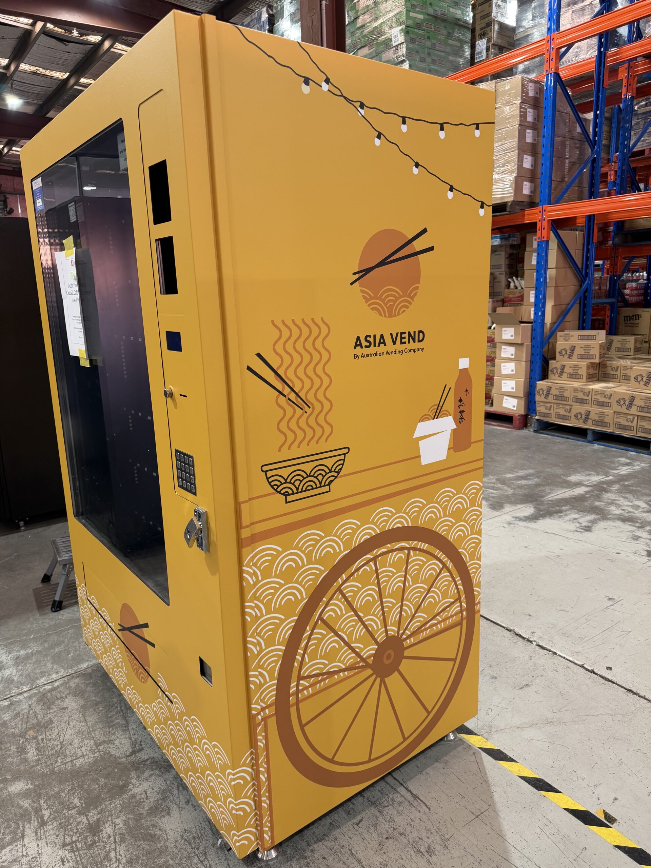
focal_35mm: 24
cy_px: 434
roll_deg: +1.7
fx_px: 602
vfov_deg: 71.6
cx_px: 326
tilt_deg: -12.3
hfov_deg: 56.8
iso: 125
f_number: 1.78
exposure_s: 1/50
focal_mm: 6.76
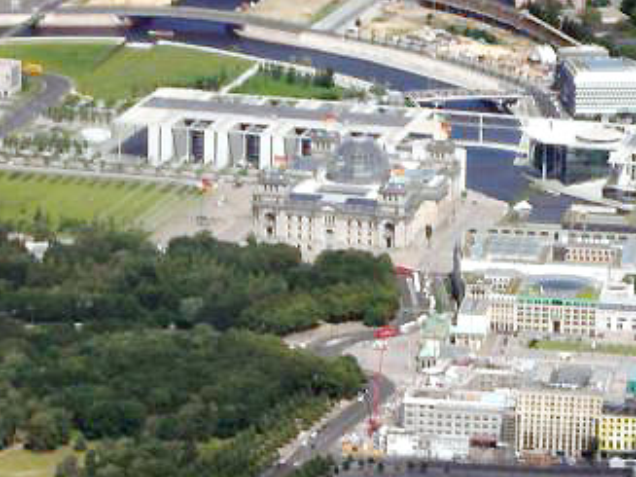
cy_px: 193
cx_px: 436
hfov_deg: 7.7
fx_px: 4720
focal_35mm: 257
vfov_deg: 5.8
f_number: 5.4
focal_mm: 17.4
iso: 50
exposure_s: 1/225
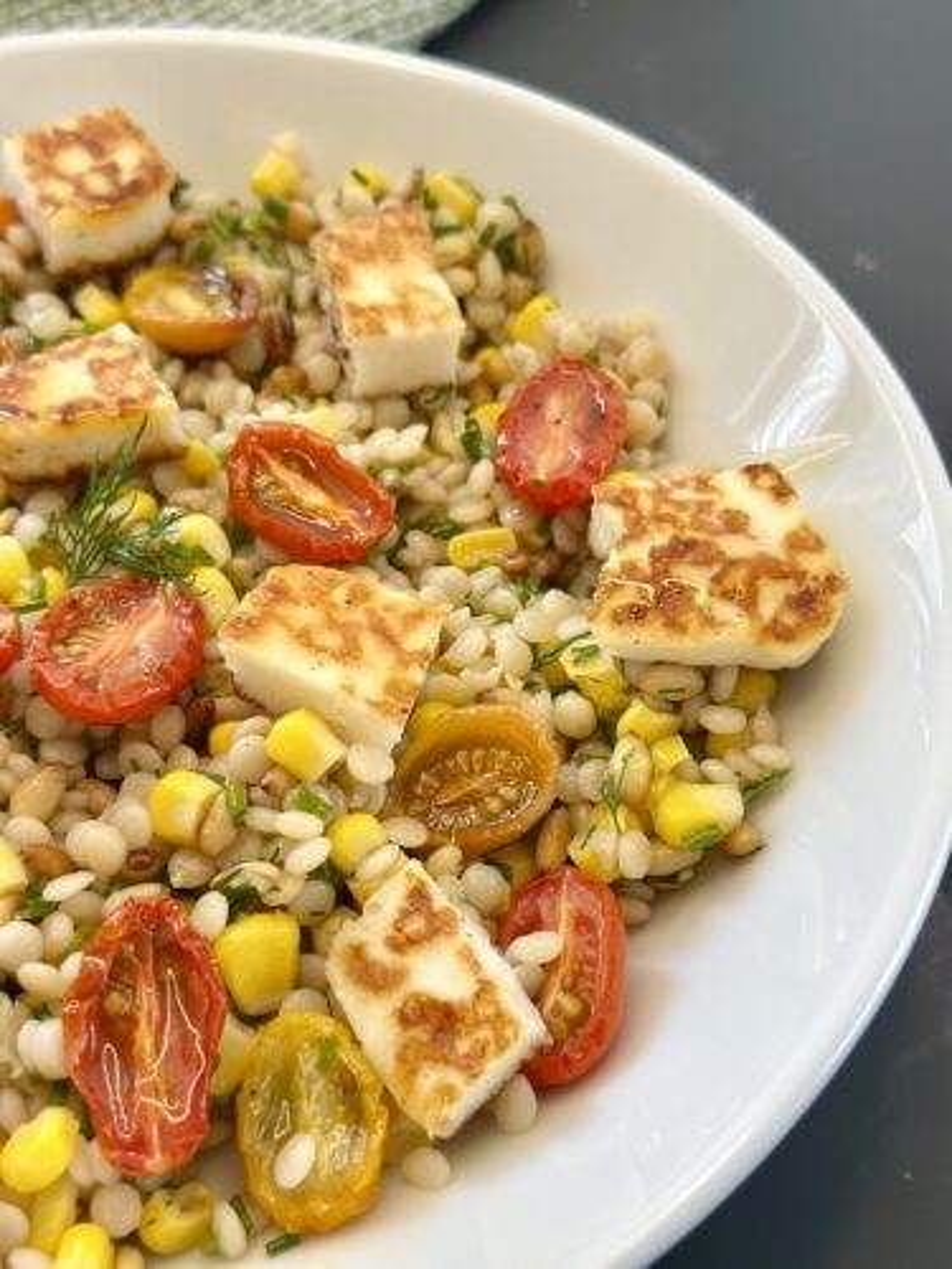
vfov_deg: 39.7
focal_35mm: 48
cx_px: 476
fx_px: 1760
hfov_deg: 30.3
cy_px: 634
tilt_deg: -51.7
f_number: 1.78
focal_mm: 6.86
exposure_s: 1/126
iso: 80
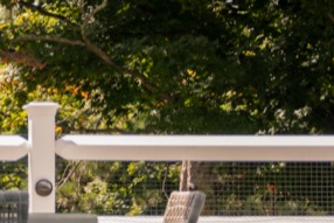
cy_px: -51
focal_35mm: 246
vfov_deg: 5.6
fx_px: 2283
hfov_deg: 8.2
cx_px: -192
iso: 125
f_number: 5
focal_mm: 44
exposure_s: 1/640
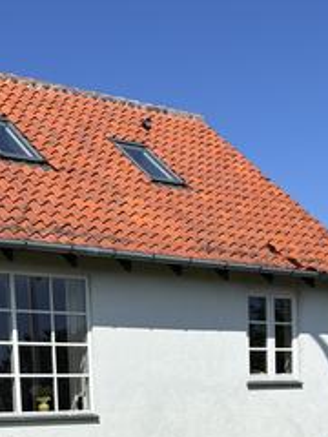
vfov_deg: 26.7
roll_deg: +3.0
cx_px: 87
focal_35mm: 65
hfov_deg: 22.4
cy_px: 513
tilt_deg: -6.0
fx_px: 821
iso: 50
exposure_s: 1/5618
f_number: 1.6
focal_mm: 5.96
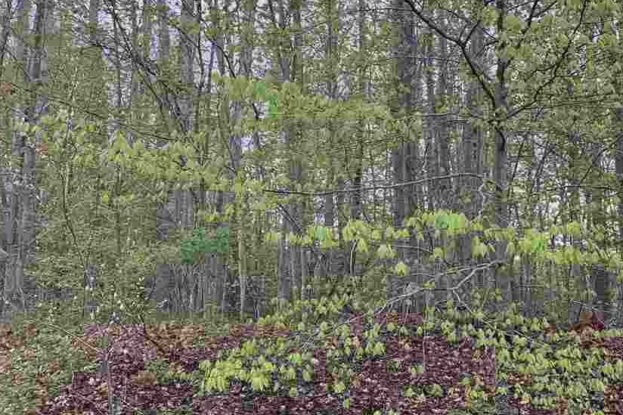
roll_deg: -1.6
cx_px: 374
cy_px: 167
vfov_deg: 31.8
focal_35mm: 42
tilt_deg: +11.4
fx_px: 727
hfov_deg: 46.1
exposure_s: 1/121
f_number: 1.8
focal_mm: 4.25
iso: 40
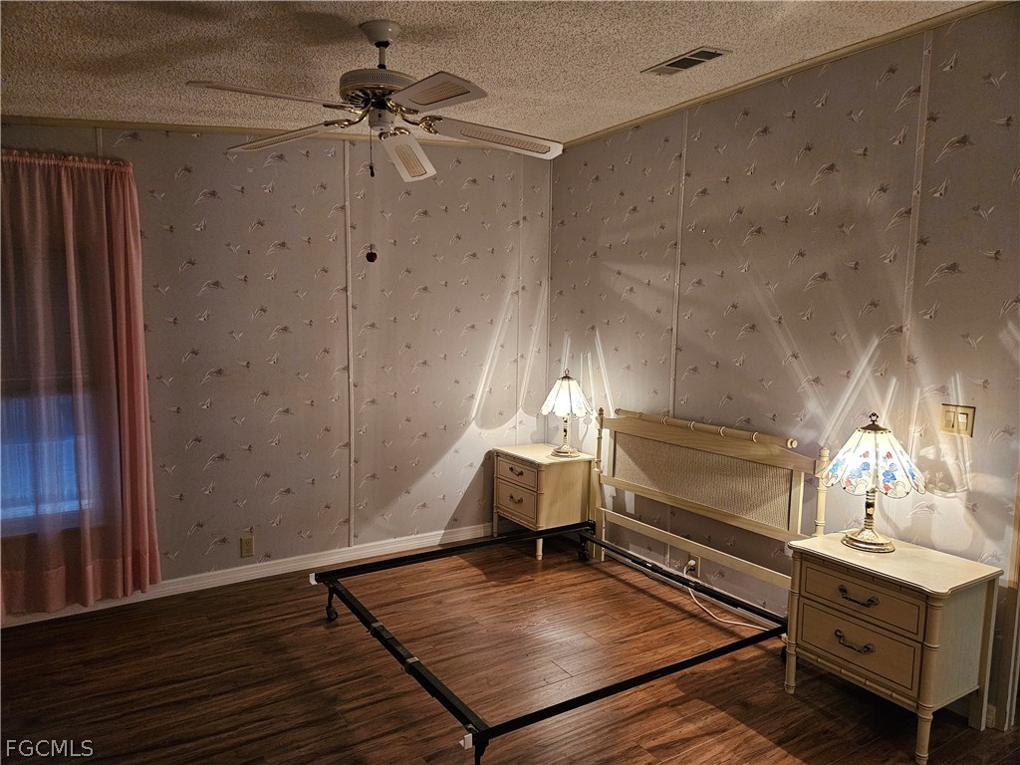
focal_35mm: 23
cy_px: 382
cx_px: 510
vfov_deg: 58.9
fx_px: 678
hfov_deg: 73.9
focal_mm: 5.4
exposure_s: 1/60
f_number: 1.8
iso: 640
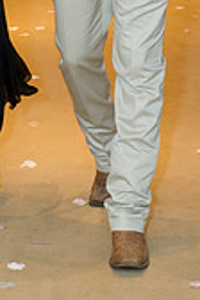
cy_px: -86
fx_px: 1383
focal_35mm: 166
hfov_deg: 8.3
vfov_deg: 12.0
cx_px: 35
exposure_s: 1/125
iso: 1600
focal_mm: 62
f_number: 4.5
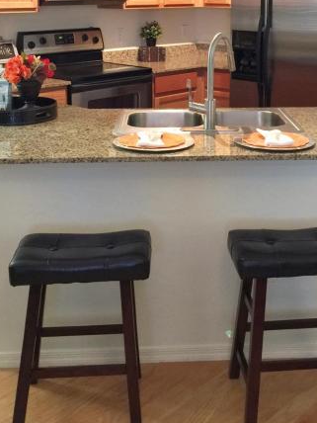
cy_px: 83
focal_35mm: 52
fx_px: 635
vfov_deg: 35.6
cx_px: 198
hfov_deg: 27.9
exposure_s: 1/15
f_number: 2.2
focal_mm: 4.15
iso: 100
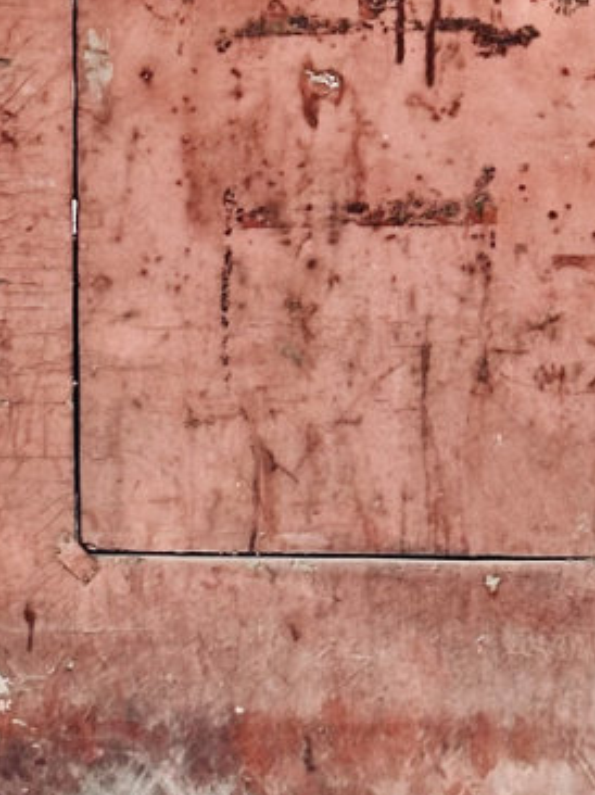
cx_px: -391
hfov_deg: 6.9
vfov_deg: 9.3
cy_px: -267
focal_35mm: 210
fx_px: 4818
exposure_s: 1/69
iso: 80
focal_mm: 6.9
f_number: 1.8
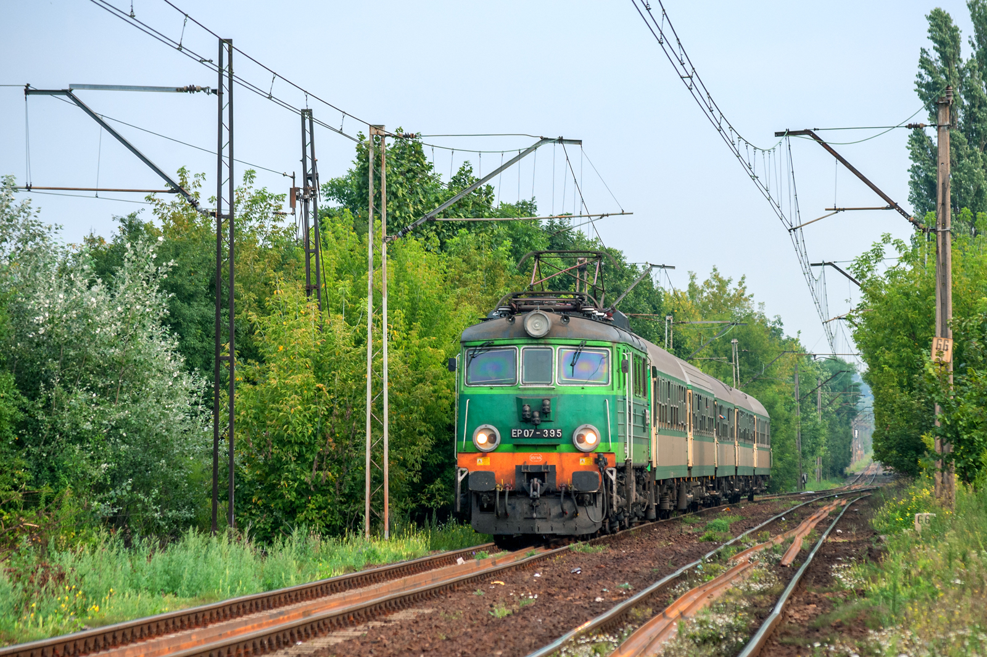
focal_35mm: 188
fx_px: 5139
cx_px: 494
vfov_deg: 7.3
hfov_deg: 11.0
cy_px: 328
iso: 100
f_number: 6.3
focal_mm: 125
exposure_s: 1/250
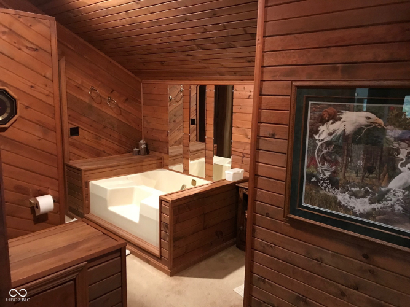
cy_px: 154
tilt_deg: -10.4
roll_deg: -2.0
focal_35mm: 28
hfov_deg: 63.5
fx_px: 332
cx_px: 205
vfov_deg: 49.7
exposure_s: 1/5
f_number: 1.8
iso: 100
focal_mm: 3.99
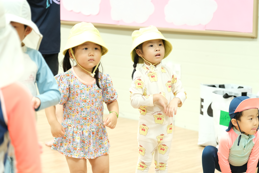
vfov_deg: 13.0
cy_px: 86
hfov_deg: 19.5
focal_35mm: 105
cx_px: 130
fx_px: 755
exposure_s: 1/180
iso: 2500
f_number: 2.8
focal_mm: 70
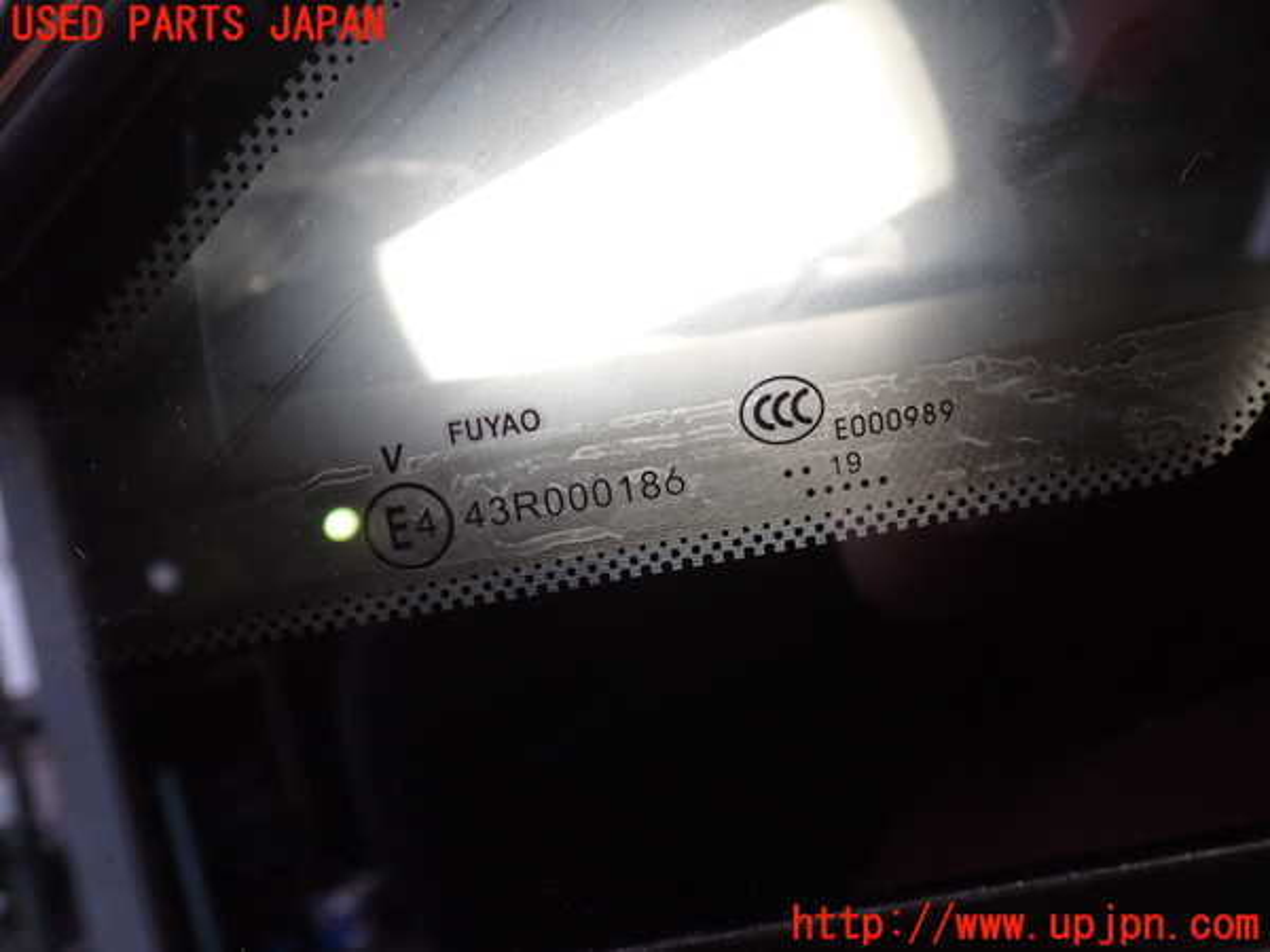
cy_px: 476
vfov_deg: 46.8
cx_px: 635
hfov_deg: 60.0
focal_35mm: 30
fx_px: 1101
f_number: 2.3
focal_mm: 5.4
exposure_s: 1/60
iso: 125
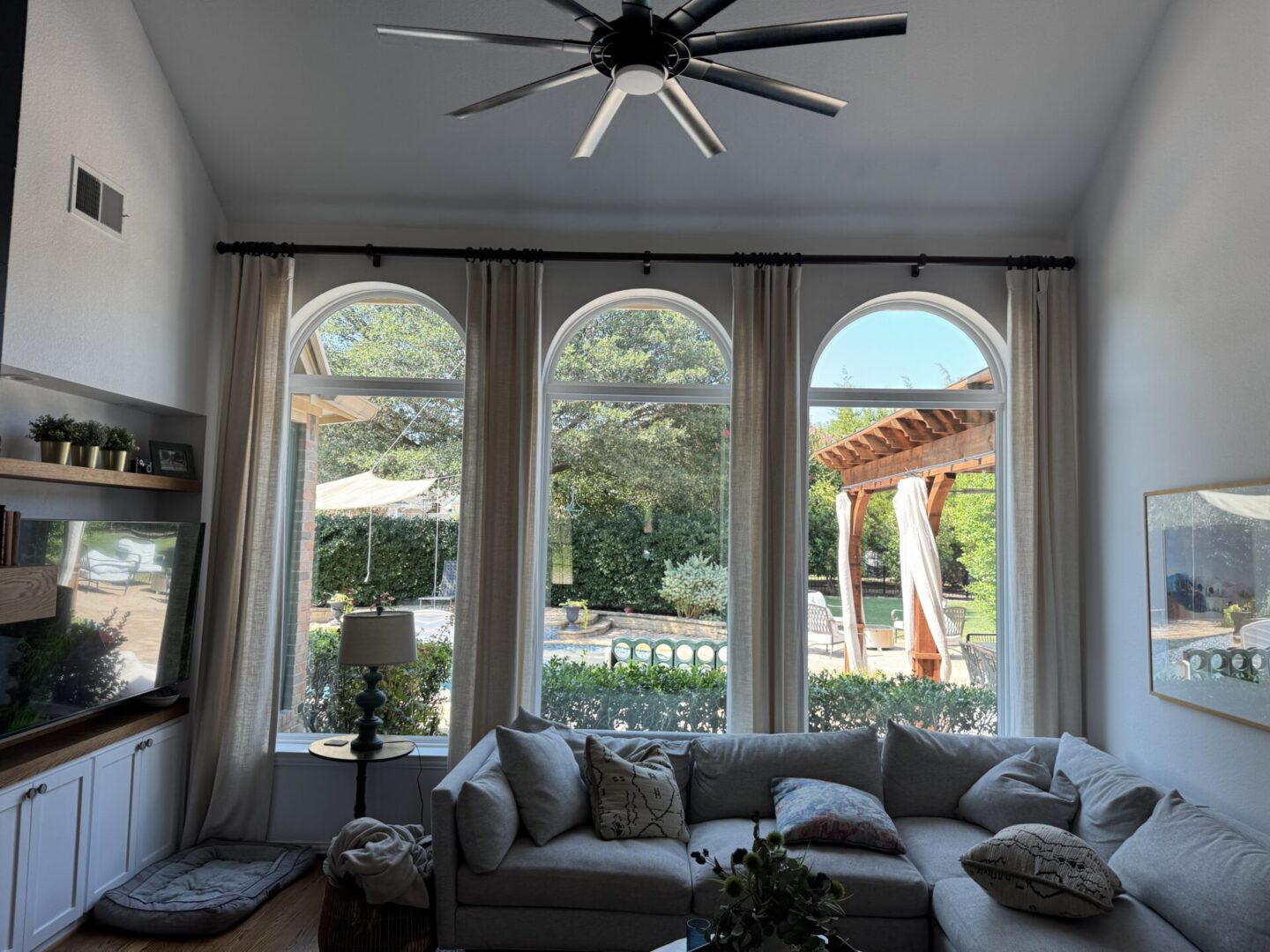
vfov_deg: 56.8
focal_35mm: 24
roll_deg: -0.6
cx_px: 635
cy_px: 476
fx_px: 881
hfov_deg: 71.6
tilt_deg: +5.7
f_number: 1.78
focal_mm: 6.76
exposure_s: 1/121
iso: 80
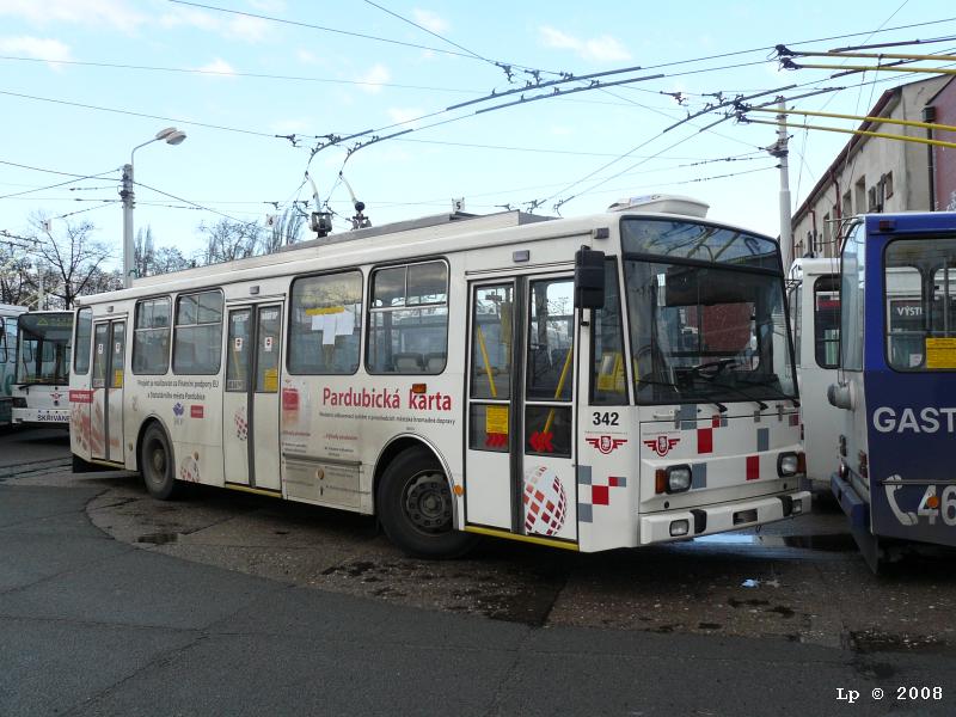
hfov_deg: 51.4
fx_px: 994
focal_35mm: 36
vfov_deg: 39.7
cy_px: 358
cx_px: 478
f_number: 4
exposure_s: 1/200
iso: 100
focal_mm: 6
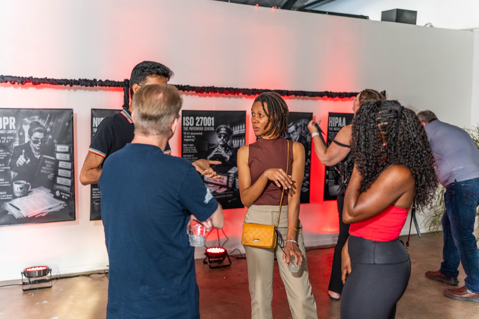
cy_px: 160
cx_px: 240
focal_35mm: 35
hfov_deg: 54.4
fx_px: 466
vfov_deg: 37.9
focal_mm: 35
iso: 250
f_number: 2
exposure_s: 1/125
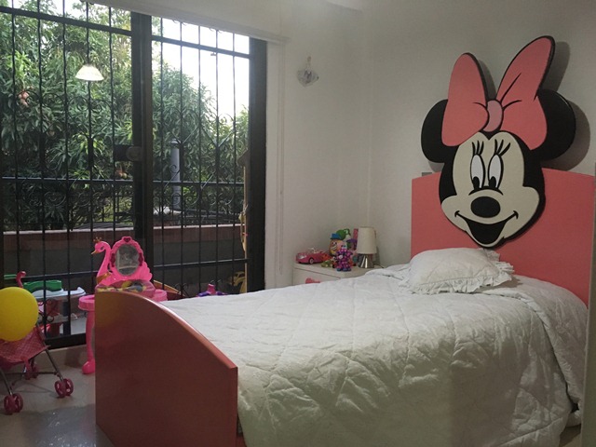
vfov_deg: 48.2
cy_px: 224
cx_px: 298
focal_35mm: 29
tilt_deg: -6.0
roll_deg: -1.2
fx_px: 499
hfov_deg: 61.7
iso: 200
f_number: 2.2
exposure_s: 1/30
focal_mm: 4.15
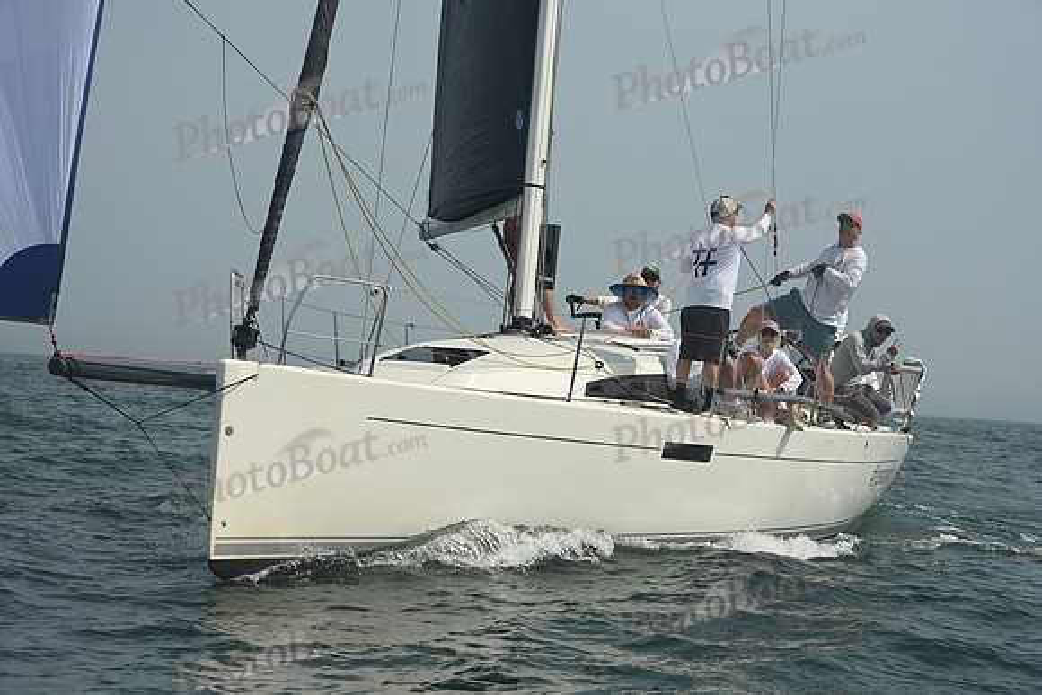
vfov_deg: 13.4
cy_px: 348
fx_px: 2953
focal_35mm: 102
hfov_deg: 20.0
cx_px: 521
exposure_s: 1/1250
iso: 320
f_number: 10
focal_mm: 102
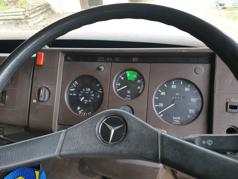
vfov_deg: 51.3
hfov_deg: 65.3
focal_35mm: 27
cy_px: 92
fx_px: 186
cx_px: 118
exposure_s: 1/100
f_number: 2.4
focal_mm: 4.3
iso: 125
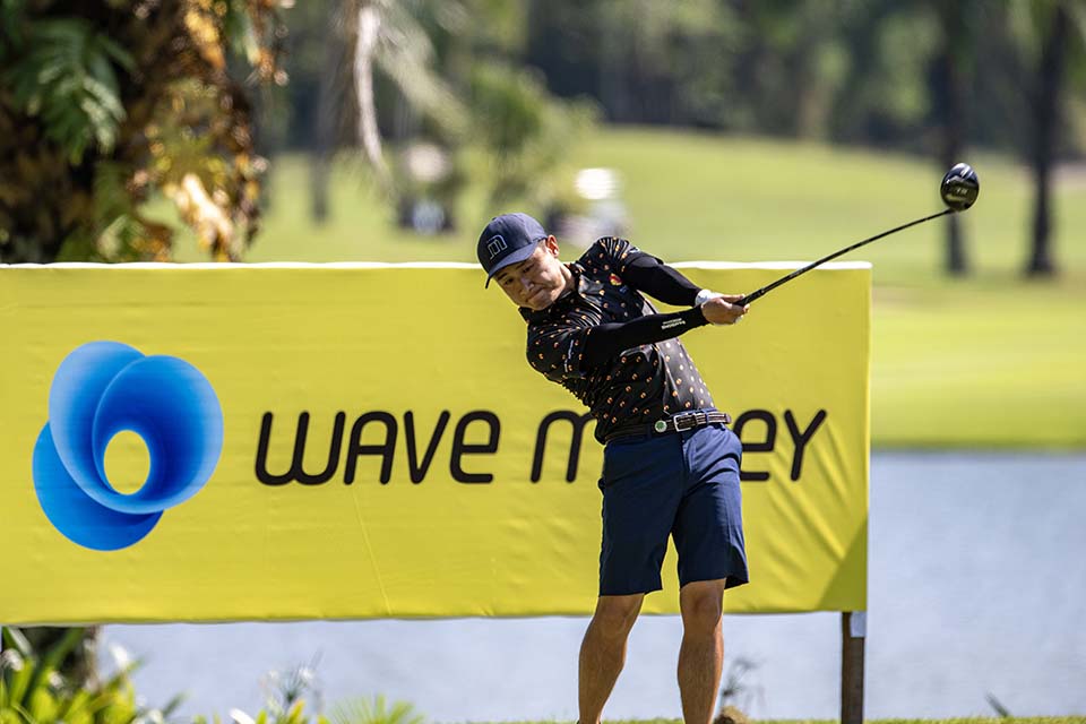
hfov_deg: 5.2
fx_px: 12066
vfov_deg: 3.4
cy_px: 362
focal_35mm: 400
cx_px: 543
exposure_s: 1/2500
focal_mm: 400
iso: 720
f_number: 4.5
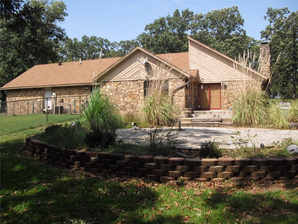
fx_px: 310
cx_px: 149
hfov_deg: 51.4
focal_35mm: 36
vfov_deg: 39.7
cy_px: 112
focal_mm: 6.3
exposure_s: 1/100
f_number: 7.8
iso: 64
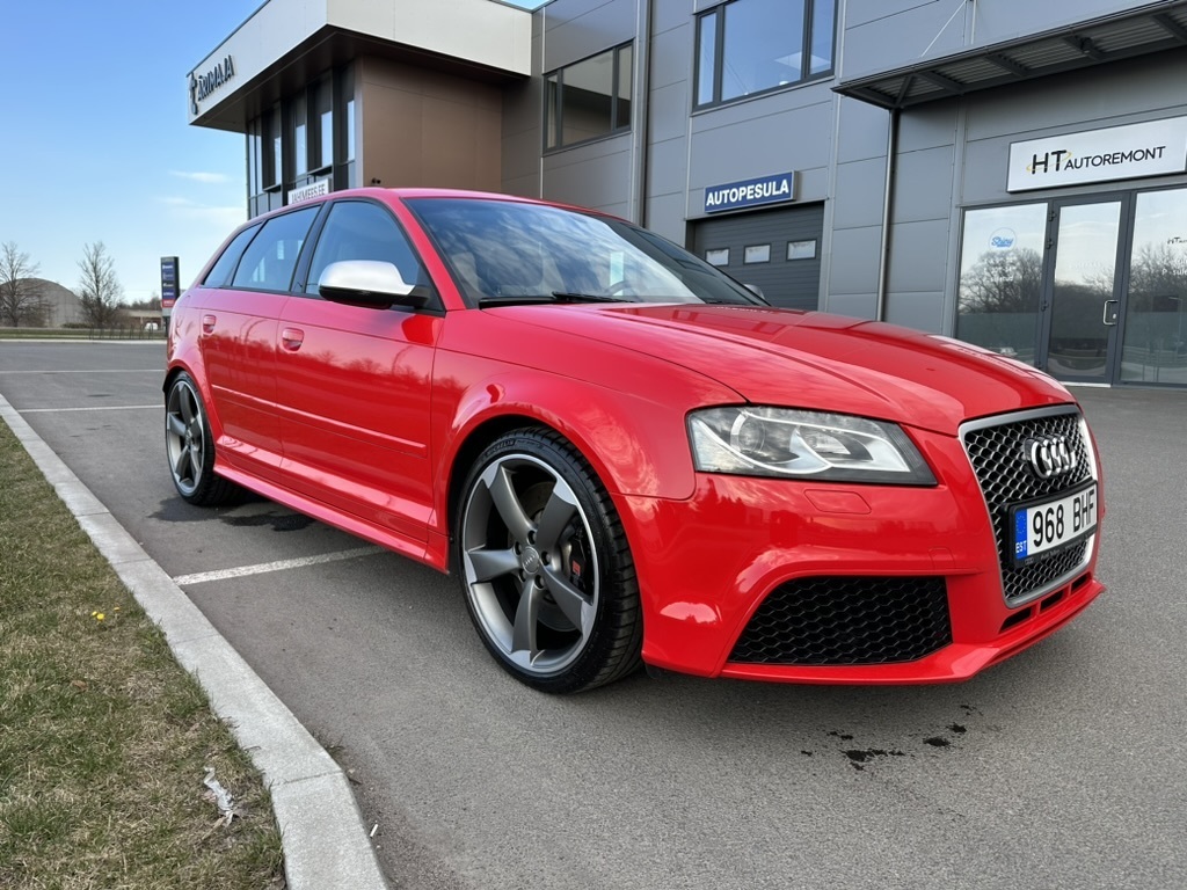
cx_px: 594
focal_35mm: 24
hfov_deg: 71.6
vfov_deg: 56.8
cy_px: 445
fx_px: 823
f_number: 1.78
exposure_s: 1/864
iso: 80
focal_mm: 6.86
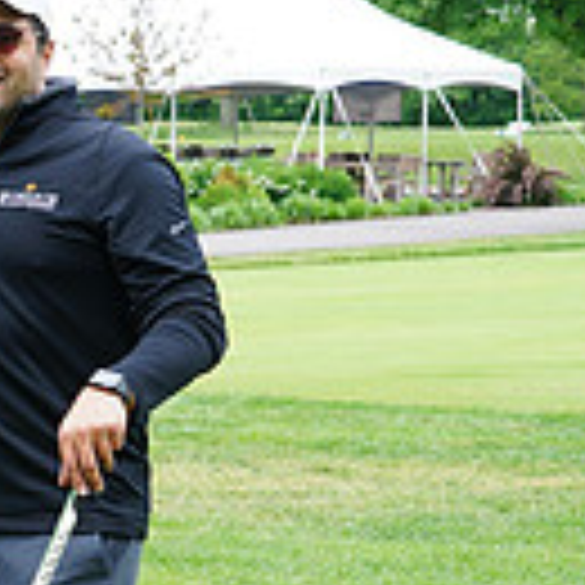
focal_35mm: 148
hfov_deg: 11.0
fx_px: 2830
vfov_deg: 11.7
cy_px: 533
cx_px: -490
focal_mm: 39
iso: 160
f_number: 7.1
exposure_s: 1/100
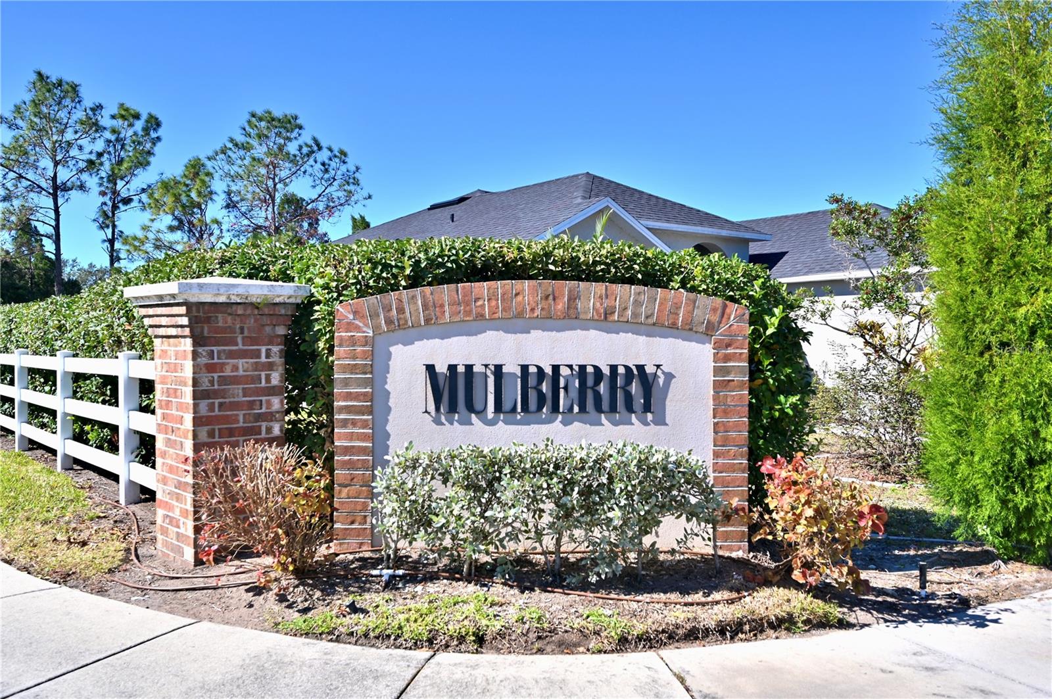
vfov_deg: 43.5
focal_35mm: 30
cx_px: 526
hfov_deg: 62.0
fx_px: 876
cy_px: 350
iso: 100
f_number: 6.3
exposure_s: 1/320
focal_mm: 30
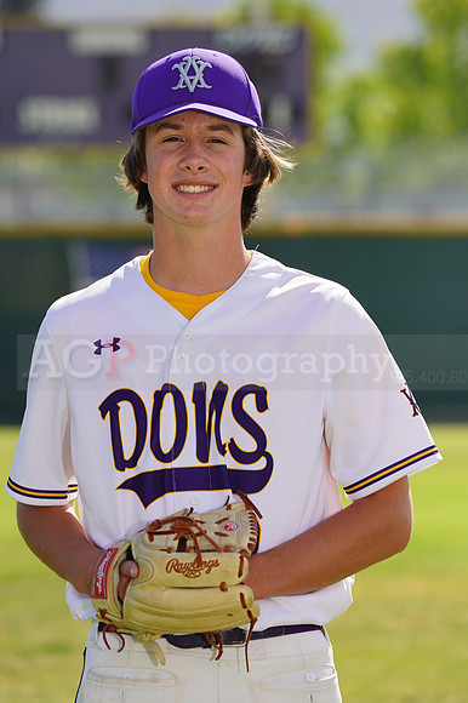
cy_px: 352
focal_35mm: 291
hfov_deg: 4.7
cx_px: 234
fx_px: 5681
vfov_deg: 7.1
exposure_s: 1/250
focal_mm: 291
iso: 100
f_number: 8
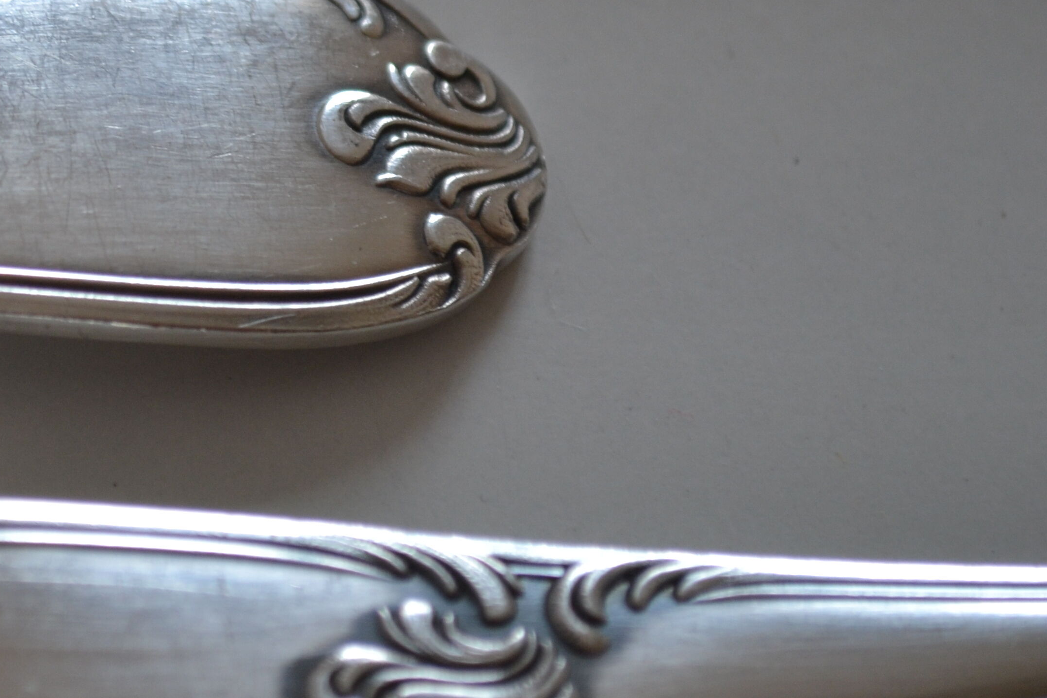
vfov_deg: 7.8
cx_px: -7
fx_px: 5120
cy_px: -33
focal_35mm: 176
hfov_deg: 11.6
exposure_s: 1/80
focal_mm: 55
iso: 400
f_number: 5.6
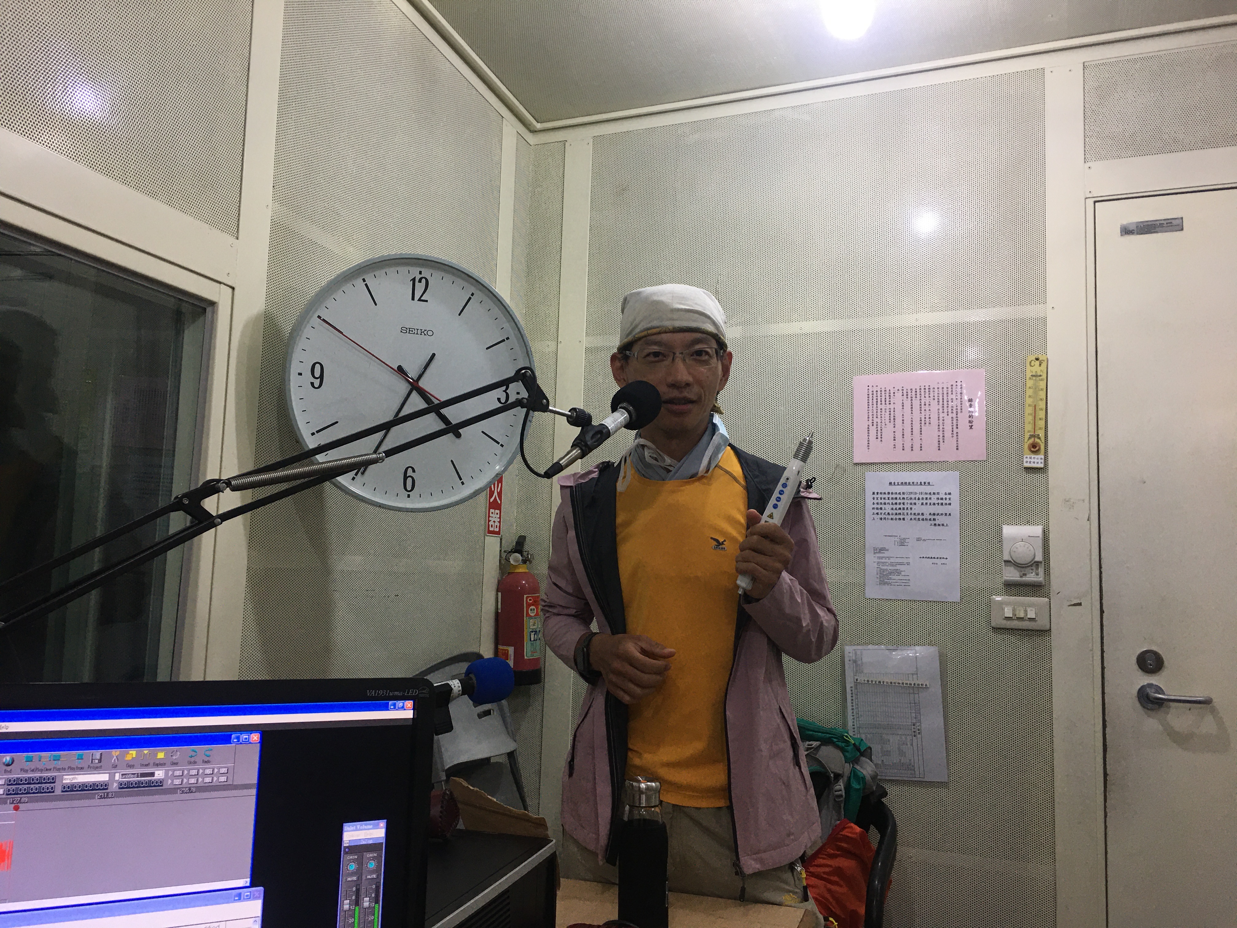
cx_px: 618
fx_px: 1036
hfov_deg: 61.7
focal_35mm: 29
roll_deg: -1.8
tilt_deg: +7.9
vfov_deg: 48.2
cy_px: 464
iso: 32
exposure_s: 1/30
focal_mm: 4.15
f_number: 2.2
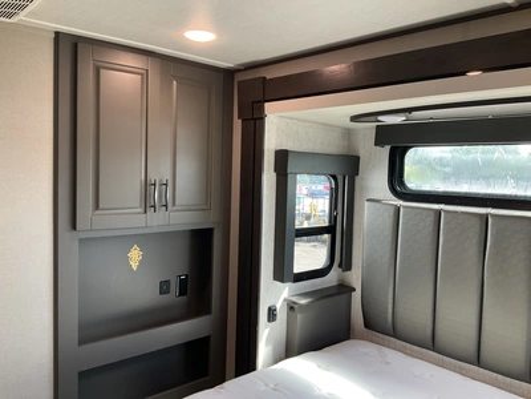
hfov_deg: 61.7
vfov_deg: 48.2
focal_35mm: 29
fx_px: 445
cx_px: 266
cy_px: 200
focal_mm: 3
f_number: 1.8
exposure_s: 1/50
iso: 80
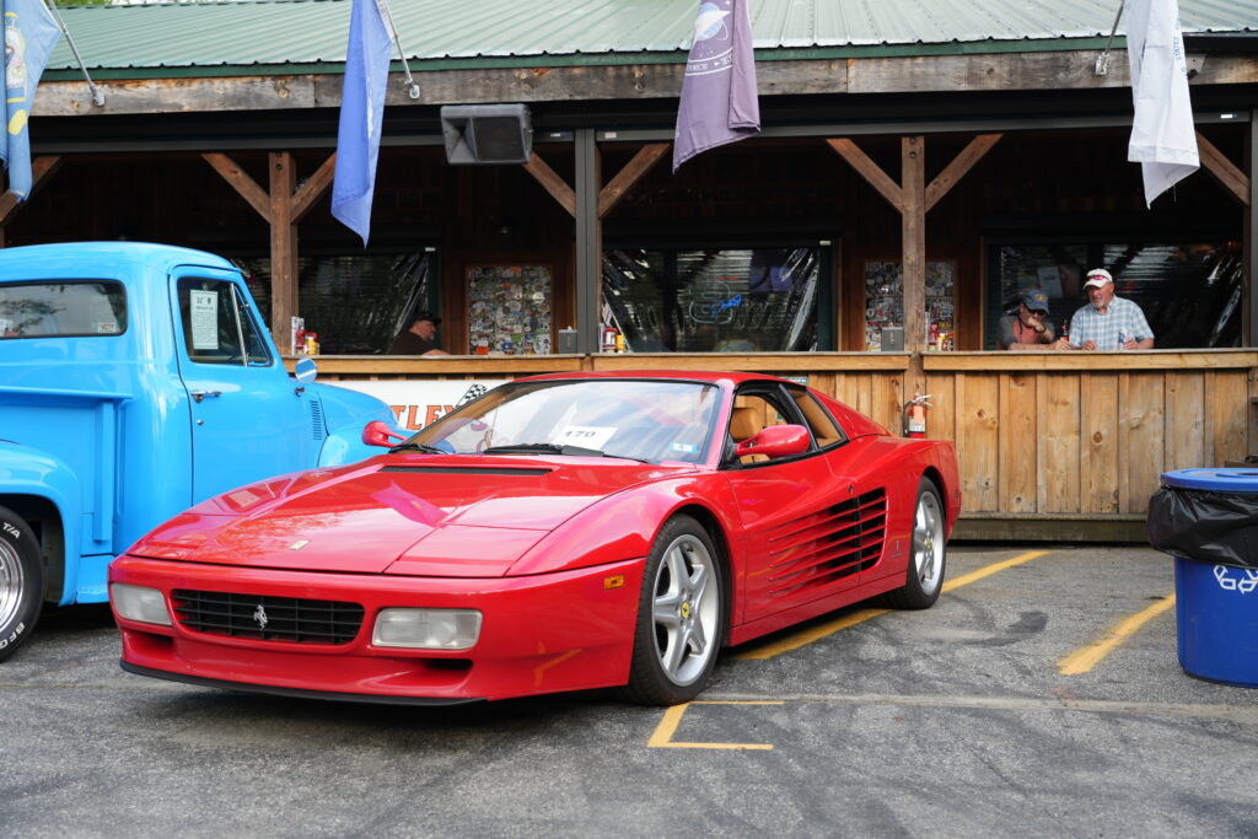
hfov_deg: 48.5
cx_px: 629
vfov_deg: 33.4
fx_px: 1398
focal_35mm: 40
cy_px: 420
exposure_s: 1/160
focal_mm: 40
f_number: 4
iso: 125
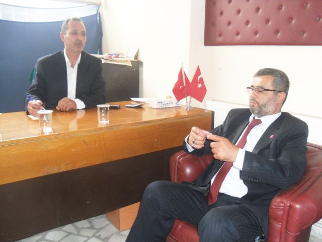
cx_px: 161
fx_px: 316
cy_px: 121
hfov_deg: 54.0
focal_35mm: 34
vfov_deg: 41.8
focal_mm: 6
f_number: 2.8
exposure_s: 1/45
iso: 200
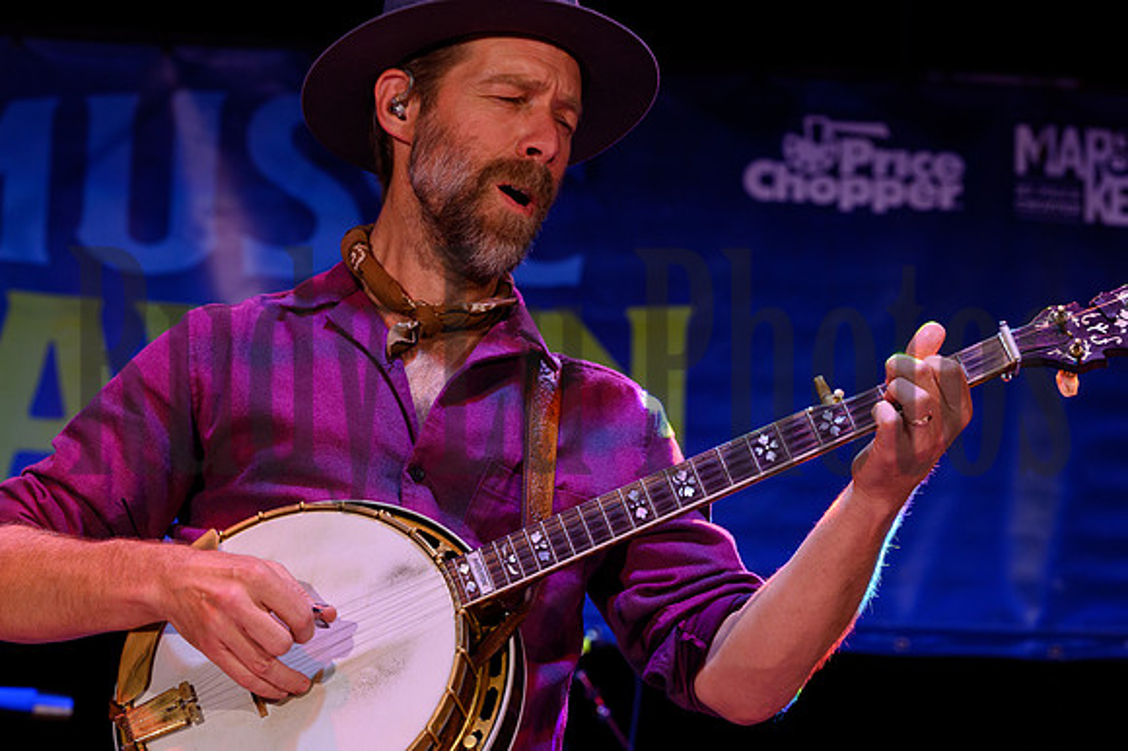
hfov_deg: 15.2
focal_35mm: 135
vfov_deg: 10.1
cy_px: 376
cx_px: 564
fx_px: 4227
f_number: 9
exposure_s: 1/40
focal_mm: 135
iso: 1600
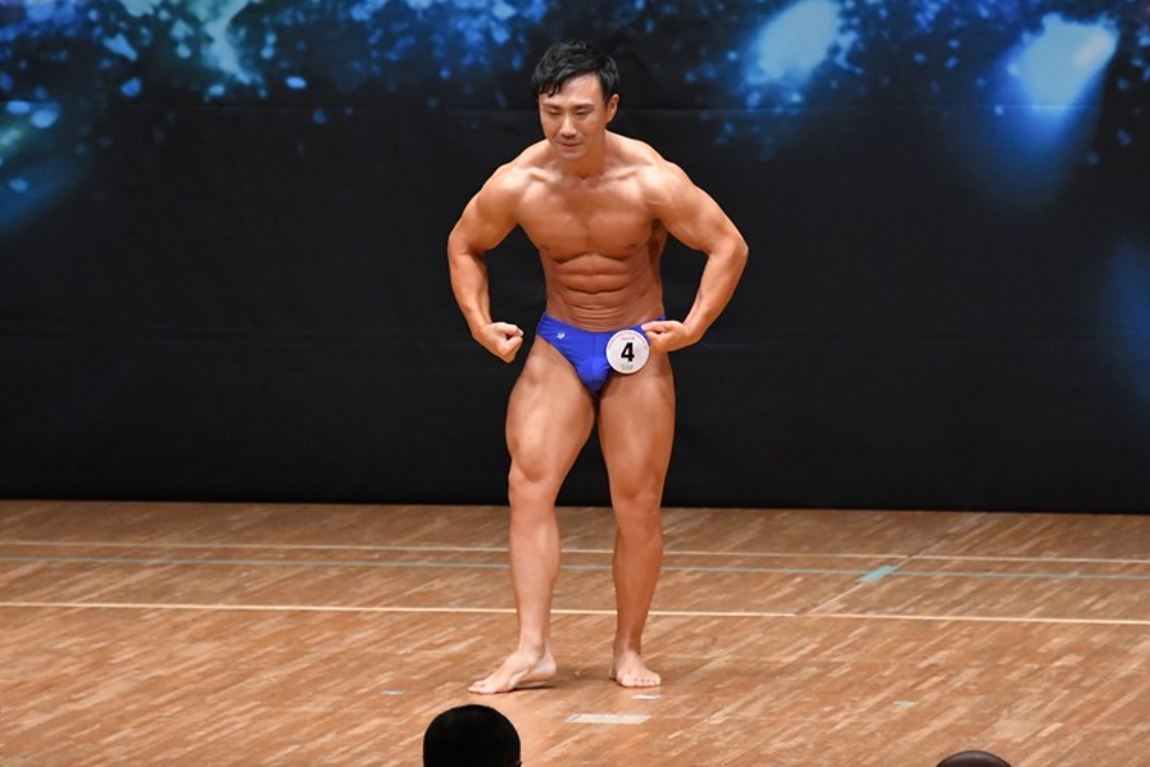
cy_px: 382
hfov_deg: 6.4
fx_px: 10349
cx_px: 577
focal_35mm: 324
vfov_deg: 4.2
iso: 6400
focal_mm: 210
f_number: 5.6
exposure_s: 1/400
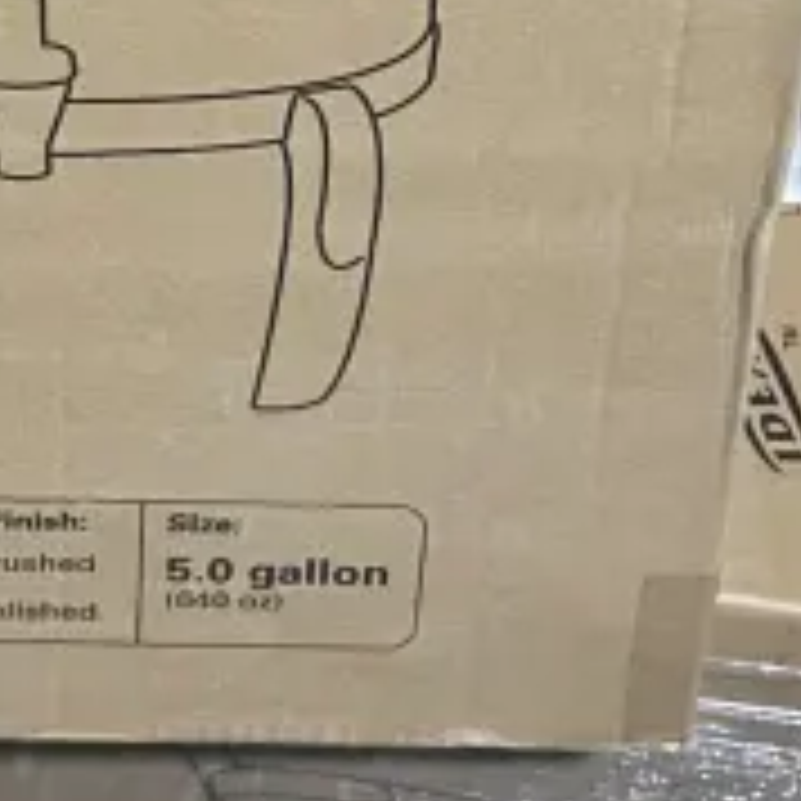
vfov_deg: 15.0
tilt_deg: -30.9
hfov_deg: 16.4
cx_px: 90
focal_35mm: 105
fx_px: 2749
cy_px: -506
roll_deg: +1.1
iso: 400
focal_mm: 4.2
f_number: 1.6
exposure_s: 1/60
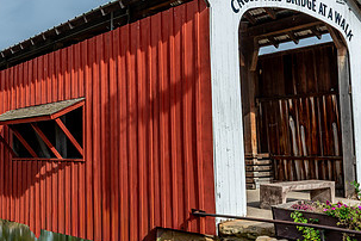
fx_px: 461
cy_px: 123
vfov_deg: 29.2
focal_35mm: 46
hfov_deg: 41.6
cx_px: 94
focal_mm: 24
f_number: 10
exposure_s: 1/200
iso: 160
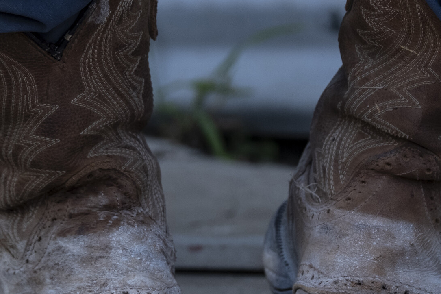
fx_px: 7140
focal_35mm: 583
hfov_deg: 3.5
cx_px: 243
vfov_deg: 2.4
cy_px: 138
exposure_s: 1/250
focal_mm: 164.6
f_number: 4.8
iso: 400
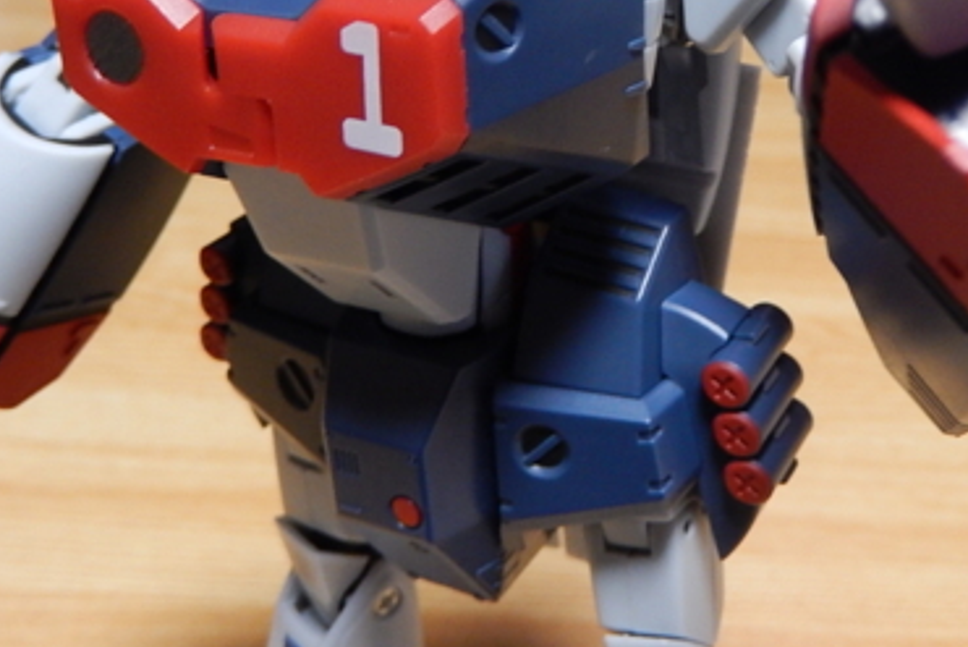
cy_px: 68
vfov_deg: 24.4
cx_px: 675
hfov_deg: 36.3
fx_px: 1452
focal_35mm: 54
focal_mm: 5.7
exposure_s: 1/8
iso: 400
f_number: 3.8
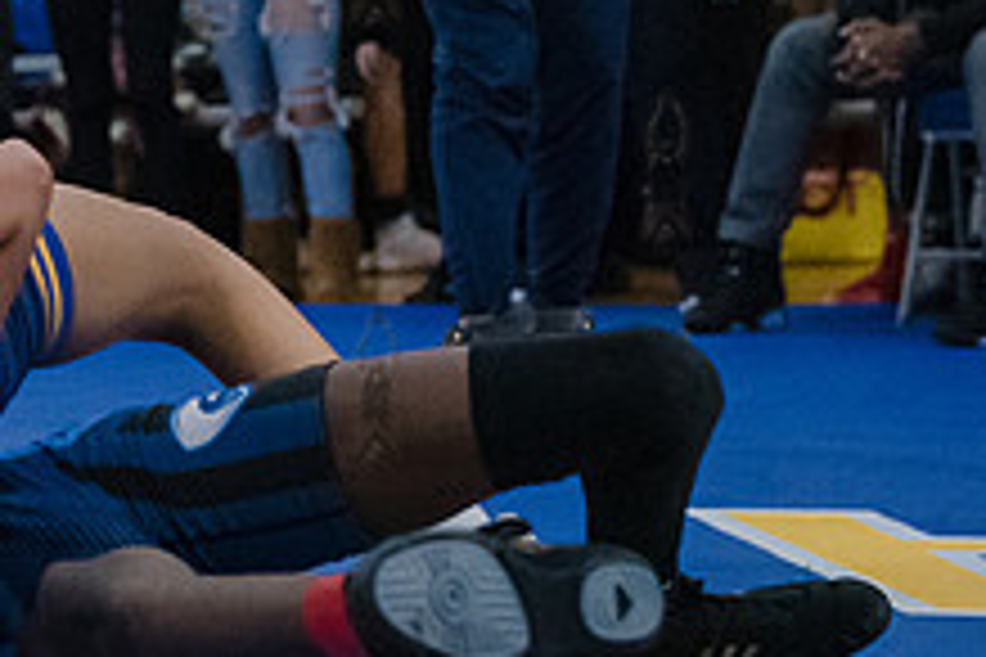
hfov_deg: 11.3
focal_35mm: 176
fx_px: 4820
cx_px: -454
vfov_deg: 7.8
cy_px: 292
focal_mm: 56
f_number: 3.2
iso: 8000
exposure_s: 1/400
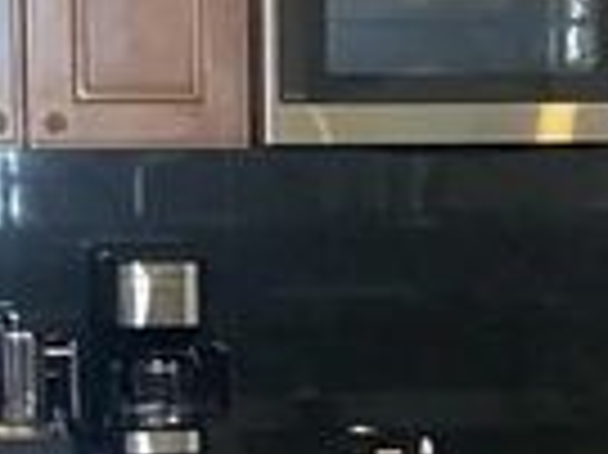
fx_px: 3738
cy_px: 490
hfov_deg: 9.3
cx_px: 572
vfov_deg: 6.9
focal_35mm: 213
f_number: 1.8
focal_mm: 3.99
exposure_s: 1/60
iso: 250
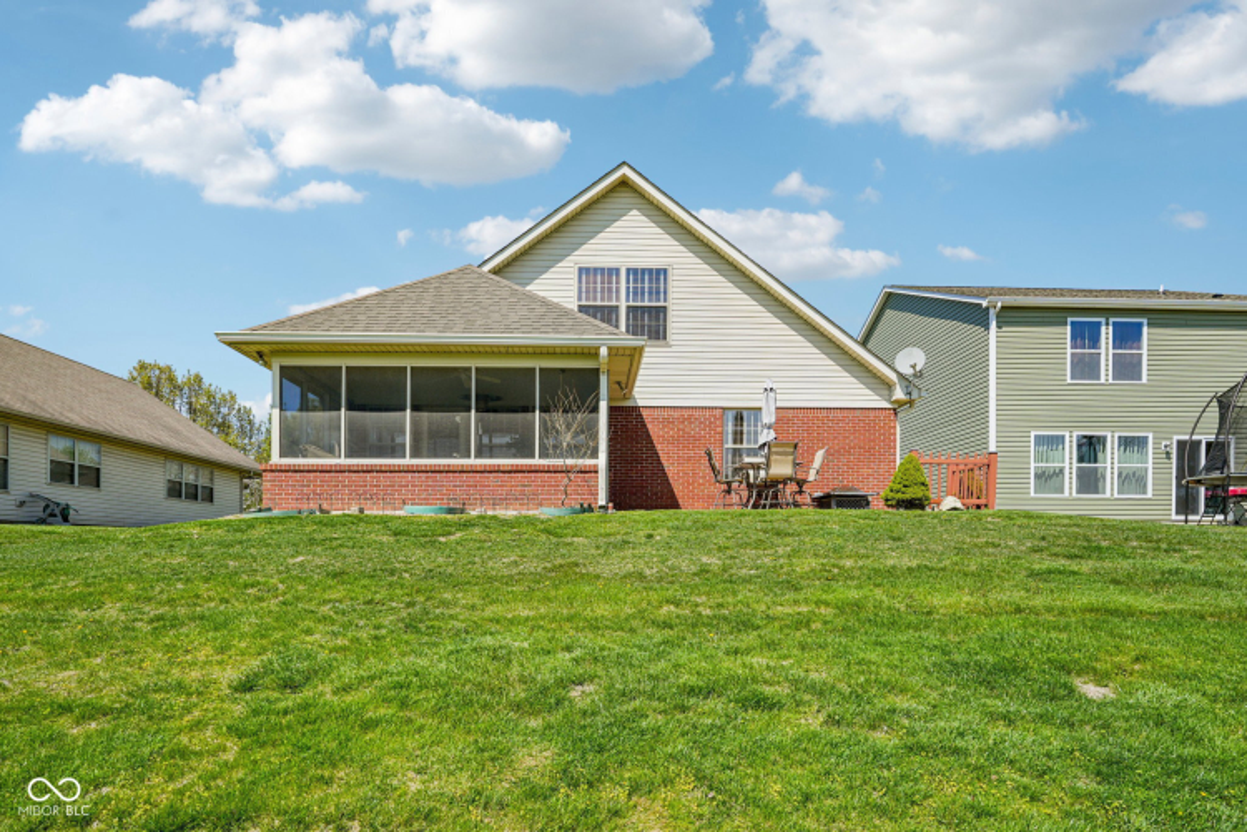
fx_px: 675
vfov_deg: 63.2
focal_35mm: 20
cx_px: 624
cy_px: 416
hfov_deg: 85.4
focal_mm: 19.5
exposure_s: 1/320
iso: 100
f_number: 8
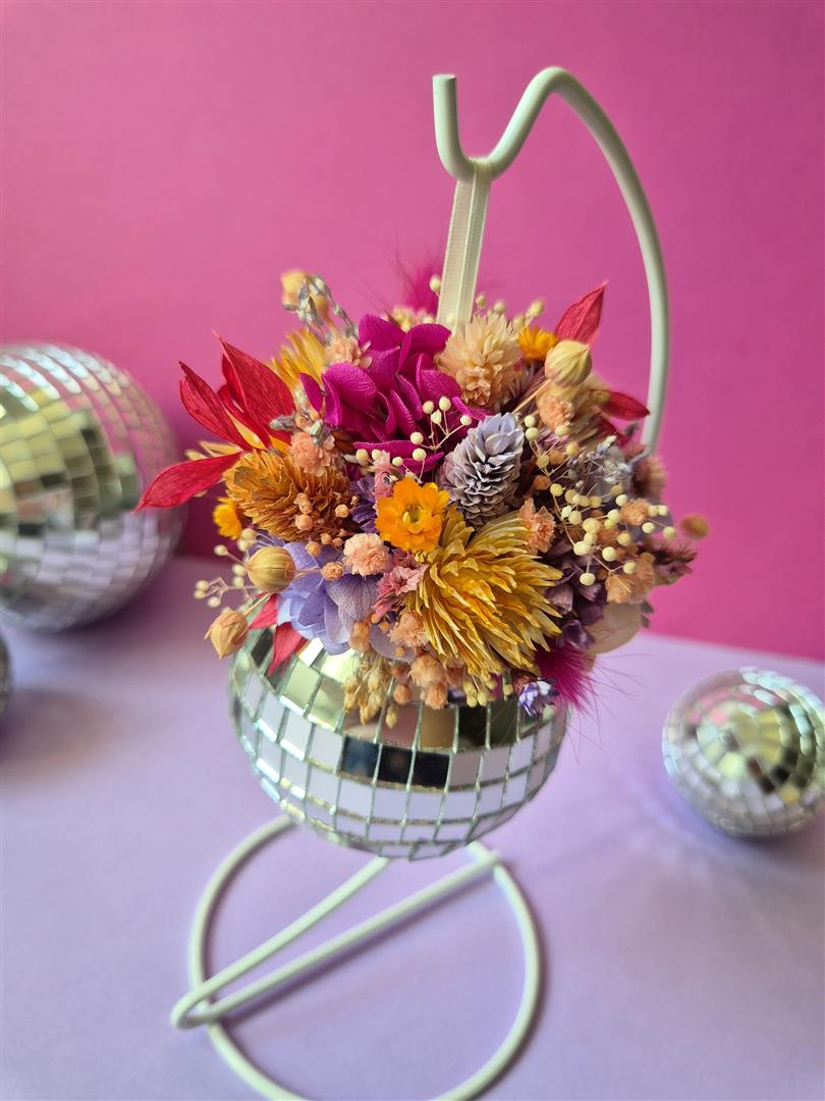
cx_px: 412
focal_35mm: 23
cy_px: 550
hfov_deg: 58.9
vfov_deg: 73.9
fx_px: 731
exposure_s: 1/100
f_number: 1.8
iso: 100
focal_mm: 5.4
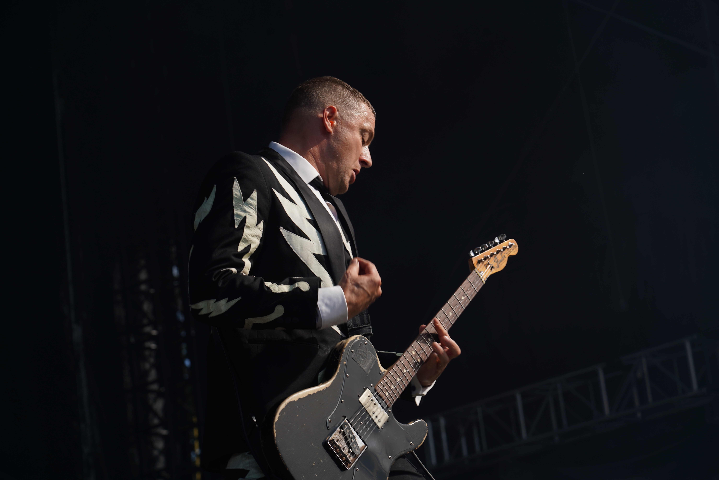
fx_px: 2097
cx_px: 360
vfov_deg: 13.0
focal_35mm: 105
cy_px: 240
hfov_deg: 19.5
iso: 100
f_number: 7.1
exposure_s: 1/400
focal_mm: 105
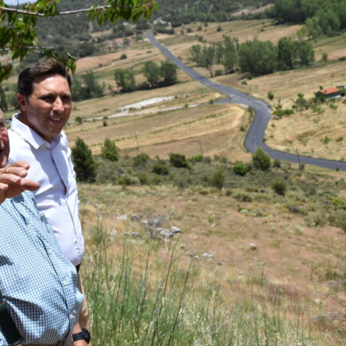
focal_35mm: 78
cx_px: 135
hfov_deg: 22.2
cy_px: 171
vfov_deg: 22.2
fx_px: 882
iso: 200
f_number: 10
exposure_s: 1/400
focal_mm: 40
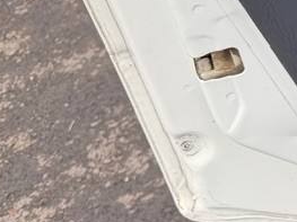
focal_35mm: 117
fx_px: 1003
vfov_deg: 12.5
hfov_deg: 13.1
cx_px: 696
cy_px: 10
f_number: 1.78
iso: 80
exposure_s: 1/252
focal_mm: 6.76
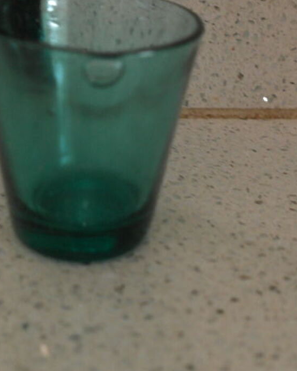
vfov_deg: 30.8
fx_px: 670
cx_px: 133
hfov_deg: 25.0
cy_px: 143
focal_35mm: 61
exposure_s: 1/20
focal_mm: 20
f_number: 3.5
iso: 1600
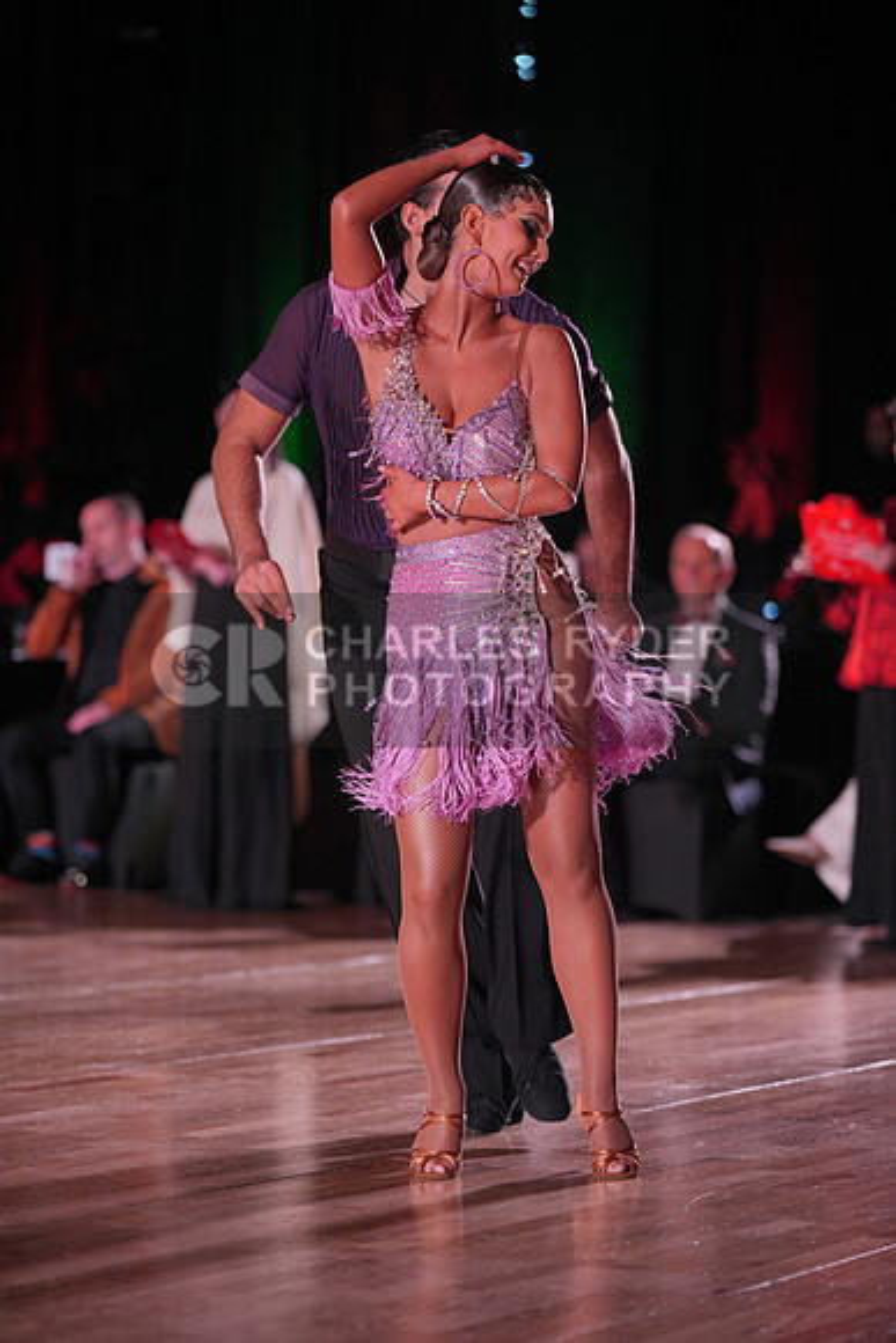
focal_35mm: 137
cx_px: 448
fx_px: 5111
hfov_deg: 10.0
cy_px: 672
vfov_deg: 15.0
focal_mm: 137
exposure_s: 1/800
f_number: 2.8
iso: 2000
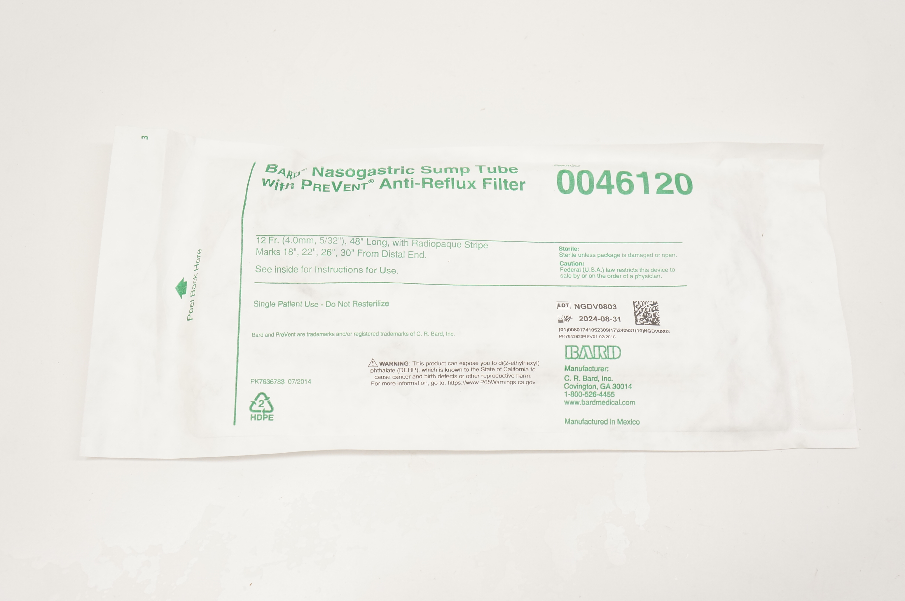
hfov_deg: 51.3
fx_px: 942
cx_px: 452
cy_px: 300
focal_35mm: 38
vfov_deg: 35.4
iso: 800
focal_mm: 25
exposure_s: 1/100
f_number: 7.1
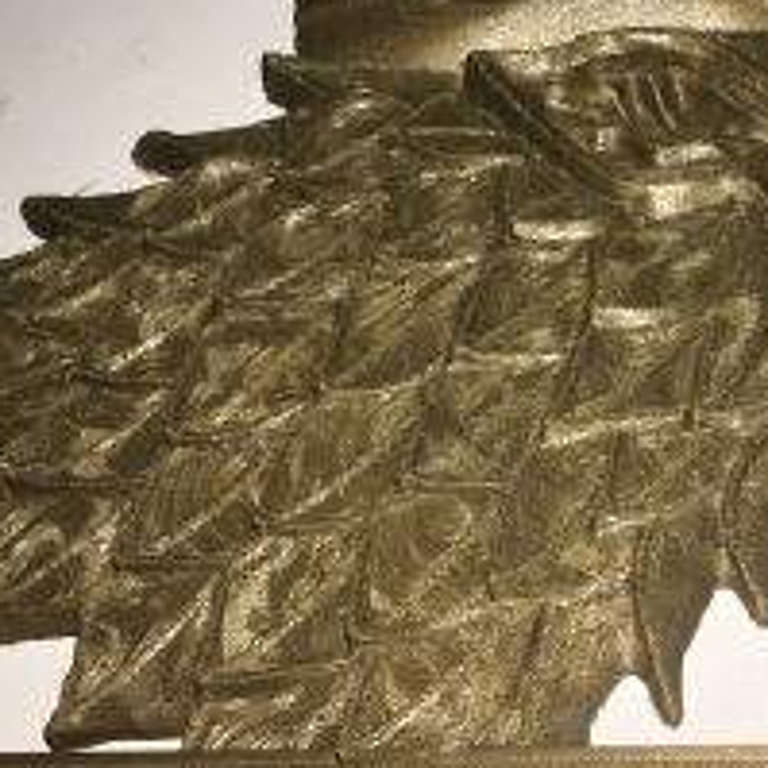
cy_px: 378
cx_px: 687
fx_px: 1732
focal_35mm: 69
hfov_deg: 24.3
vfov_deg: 25.0
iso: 25
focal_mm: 4.15
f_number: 2.2
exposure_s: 1/100
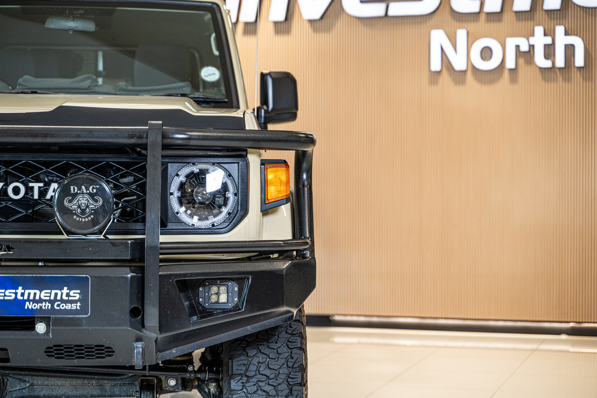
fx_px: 1244
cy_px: 199
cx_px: 298
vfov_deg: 18.2
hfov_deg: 27.0
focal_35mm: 75
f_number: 3.2
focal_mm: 75
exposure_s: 1/160
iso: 640
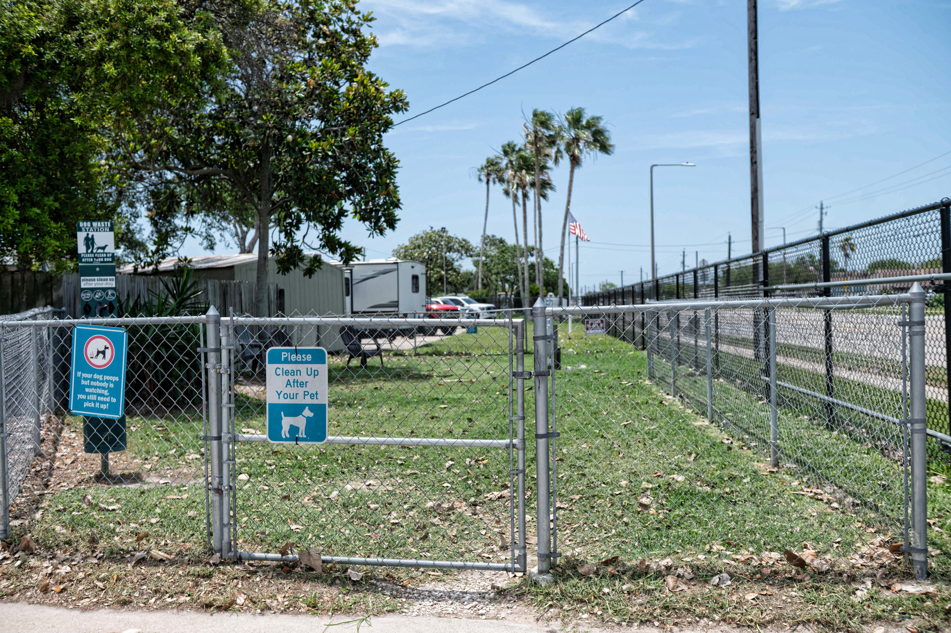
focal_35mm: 34
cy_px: 316
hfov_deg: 55.8
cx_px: 476
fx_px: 898
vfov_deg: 38.8
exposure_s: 1/2000
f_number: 5
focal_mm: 34
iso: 200
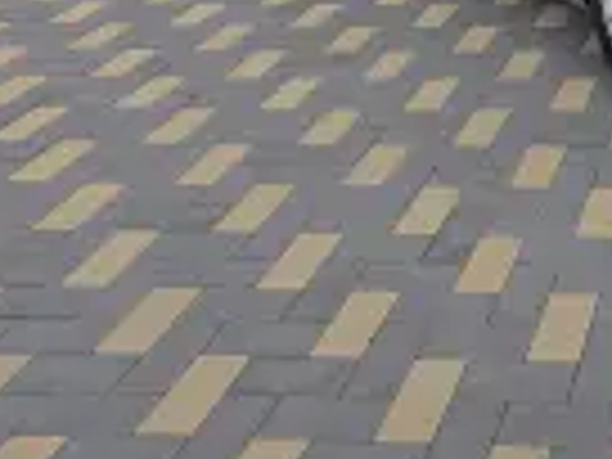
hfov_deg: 27.3
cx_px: 765
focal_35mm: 61
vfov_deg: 22.4
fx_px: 1078
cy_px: -72
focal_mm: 6.25
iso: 50
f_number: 1.7
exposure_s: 1/359
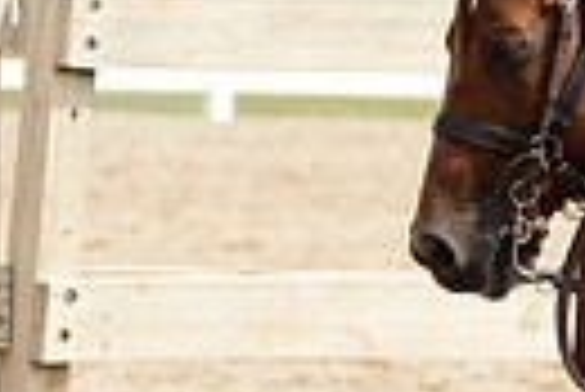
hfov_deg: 3.1
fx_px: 10883
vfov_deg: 2.1
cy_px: 61
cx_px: 1220
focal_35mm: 669
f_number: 5.6
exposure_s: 1/800
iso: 320
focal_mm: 150
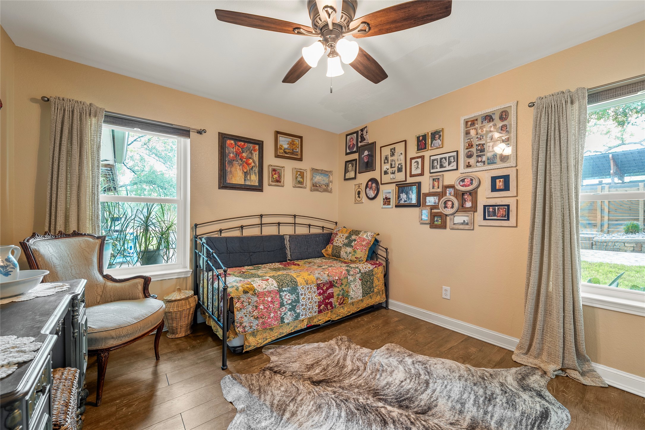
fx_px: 251
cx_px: 322
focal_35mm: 14
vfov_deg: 81.2
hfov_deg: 104.3
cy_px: 215
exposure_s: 3.2
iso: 160
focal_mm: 14
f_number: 8
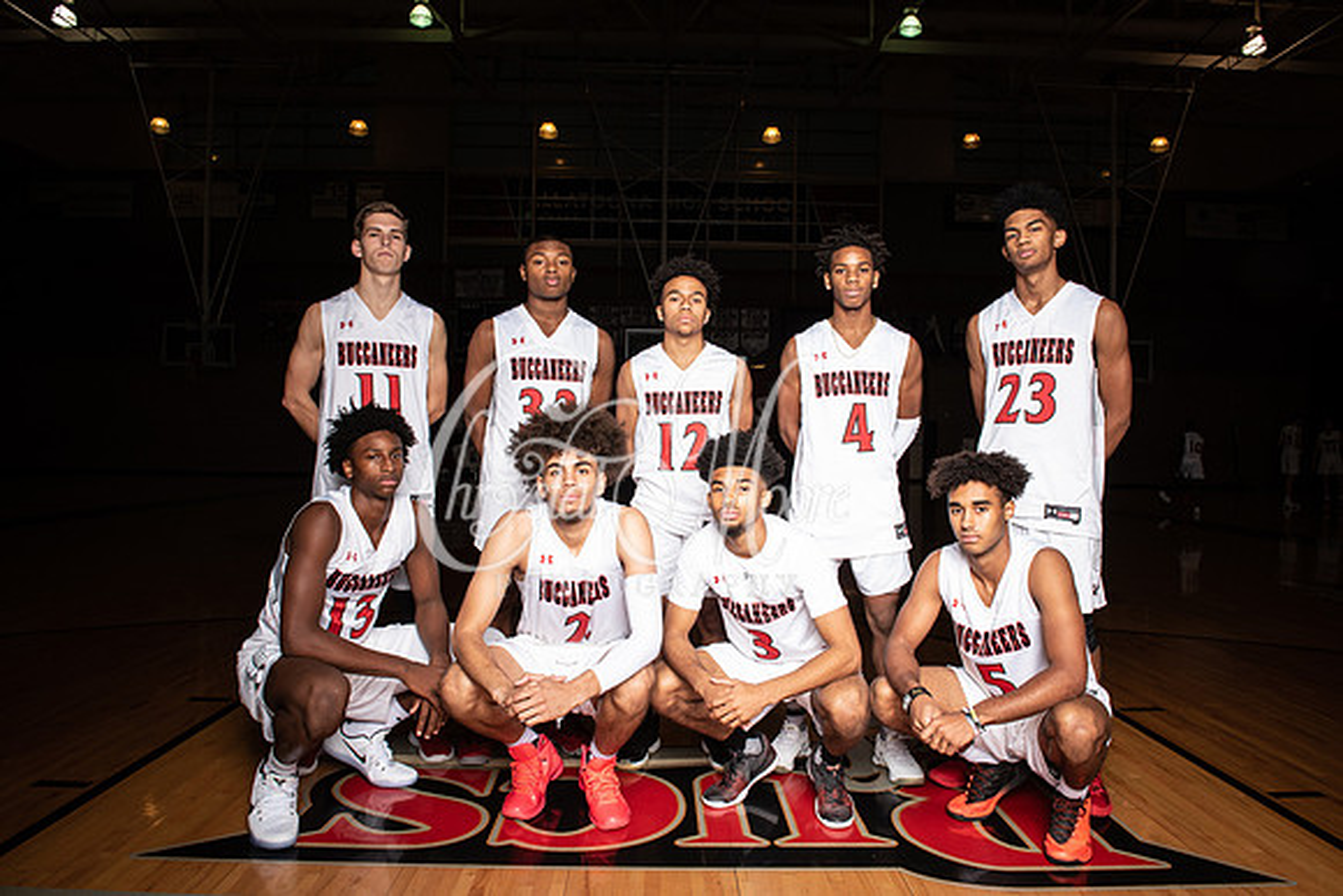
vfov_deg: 53.2
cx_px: 672
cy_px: 448
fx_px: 896
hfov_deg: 73.7
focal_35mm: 24
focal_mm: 24
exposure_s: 1/200
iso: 320
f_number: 14
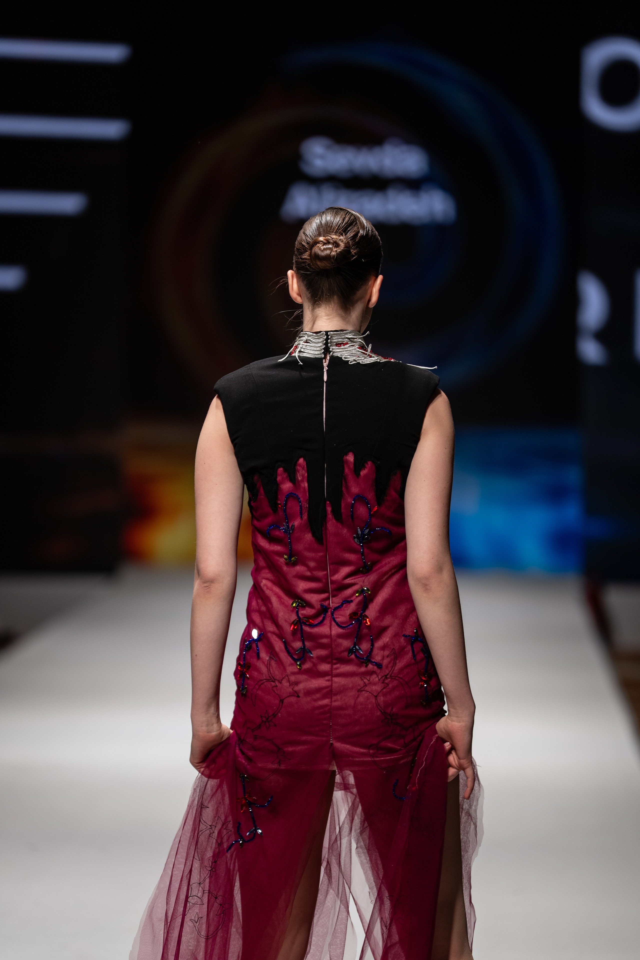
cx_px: 320
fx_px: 4504
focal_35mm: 169
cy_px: 480
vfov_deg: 12.2
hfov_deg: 8.1
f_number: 2.8
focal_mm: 168.9
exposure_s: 1/320
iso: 200
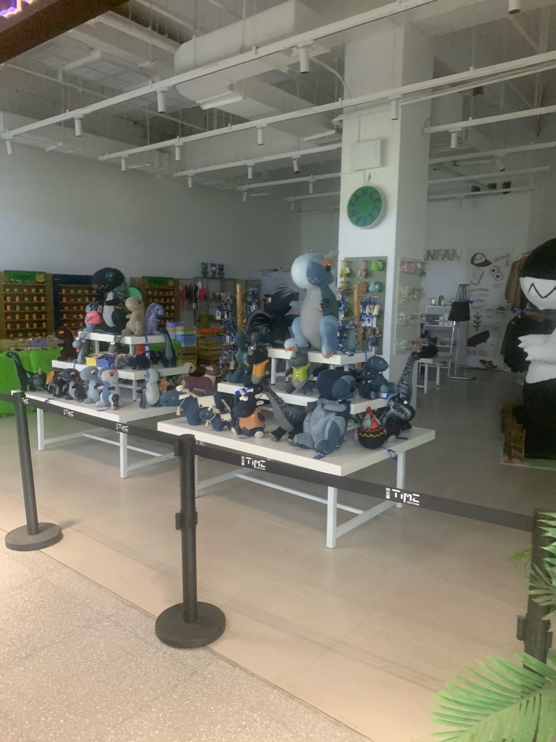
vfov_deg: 67.3
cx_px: 278
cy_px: 371
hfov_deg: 53.1
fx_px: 557
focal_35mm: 26
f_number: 1.8
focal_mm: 4.25
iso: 400
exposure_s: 1/55
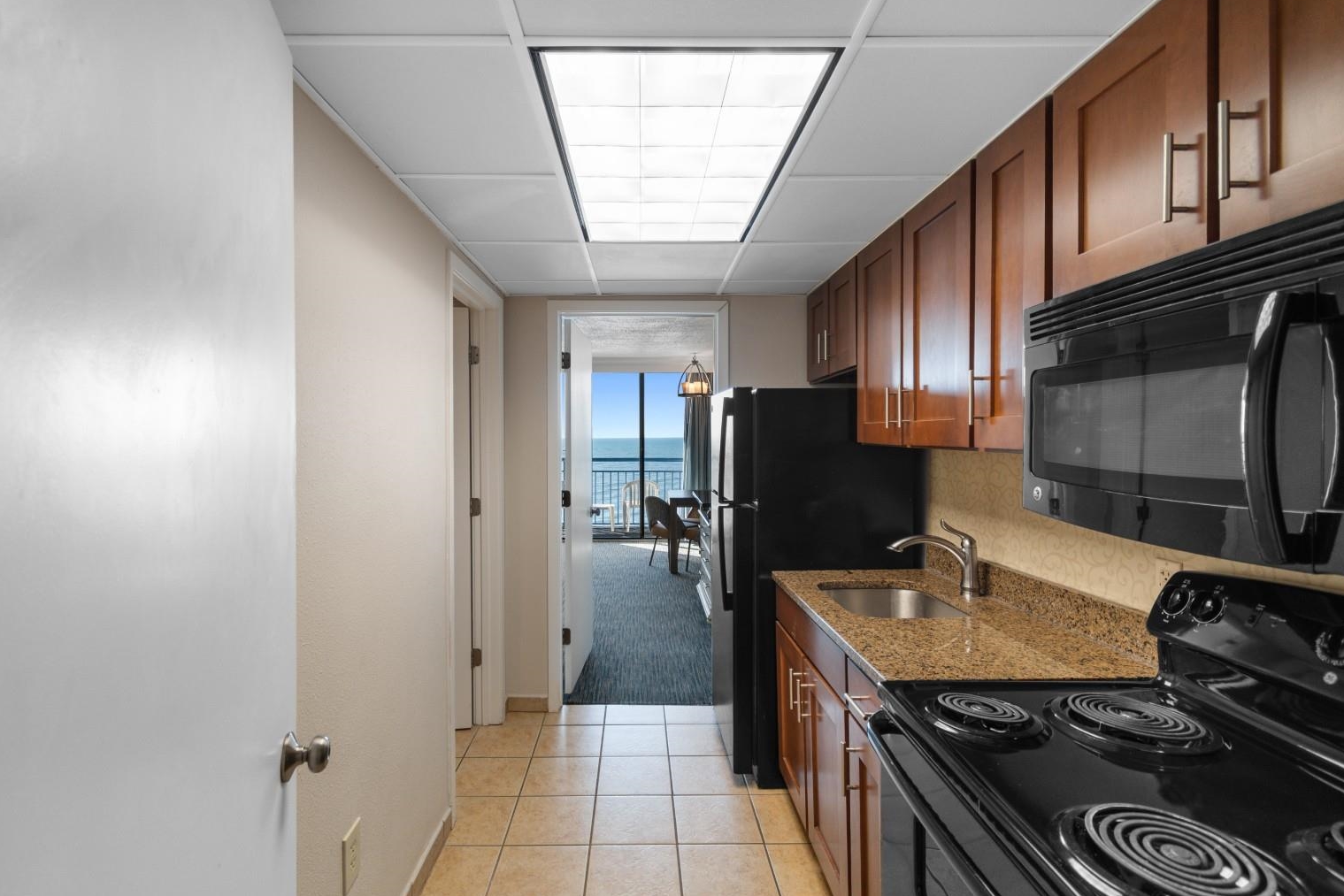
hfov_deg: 96.6
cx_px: 635
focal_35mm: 16
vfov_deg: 73.7
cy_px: 422
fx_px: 597
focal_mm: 10
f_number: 4.5
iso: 100
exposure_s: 1/40
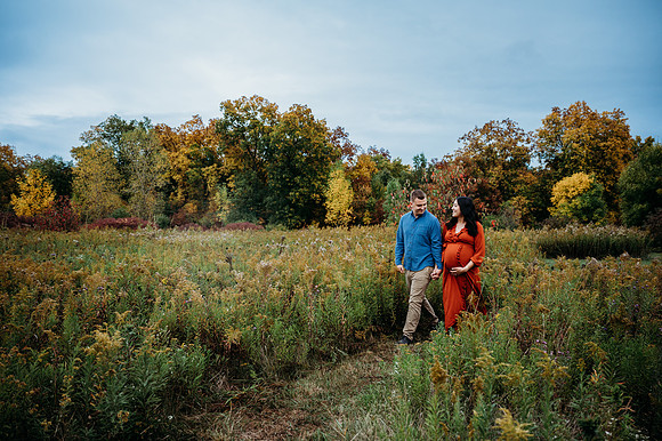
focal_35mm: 26
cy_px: 220
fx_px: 487
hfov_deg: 68.4
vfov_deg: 48.7
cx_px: 331
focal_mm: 26.5
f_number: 2.8
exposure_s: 1/400
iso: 320
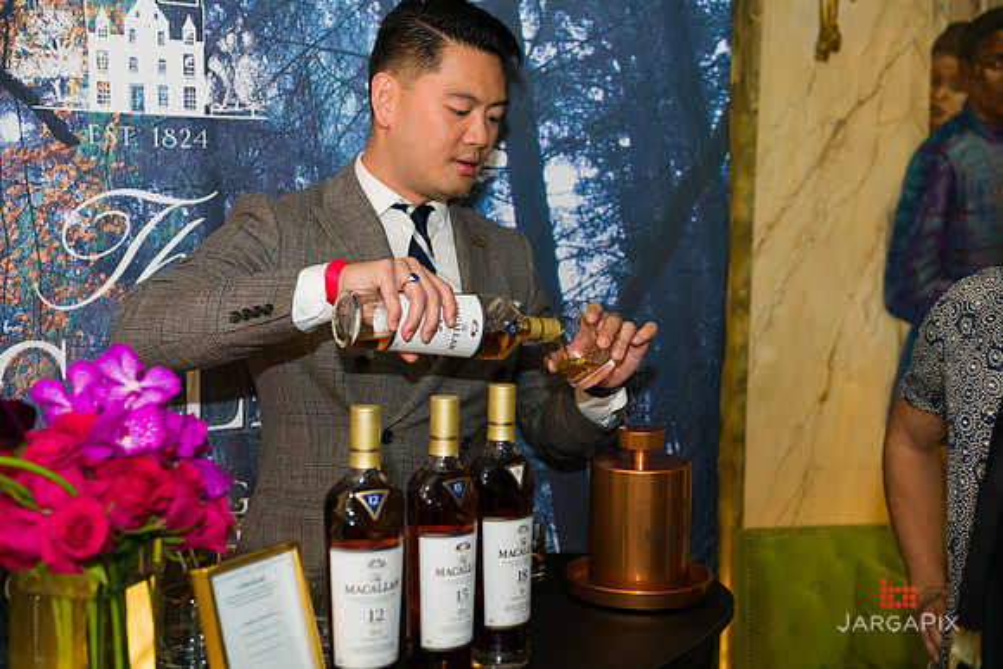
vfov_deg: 28.1
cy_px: 334
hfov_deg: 41.1
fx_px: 1338
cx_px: 502
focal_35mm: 48
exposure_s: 1/125
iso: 1600
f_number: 3.2
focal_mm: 48
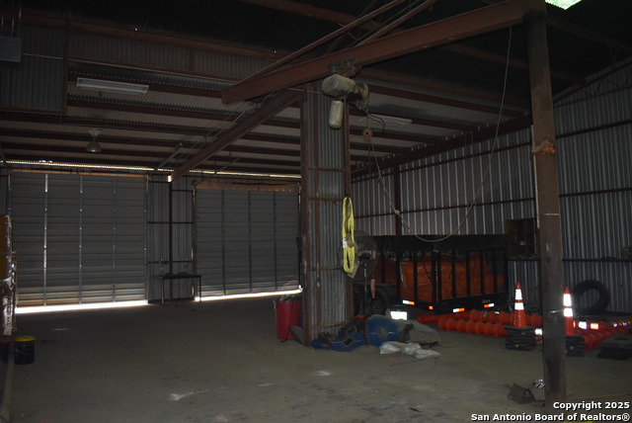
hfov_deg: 67.3
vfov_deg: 48.0
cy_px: 212
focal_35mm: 27
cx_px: 316
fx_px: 474
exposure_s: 1/200
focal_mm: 18
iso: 800
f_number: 4
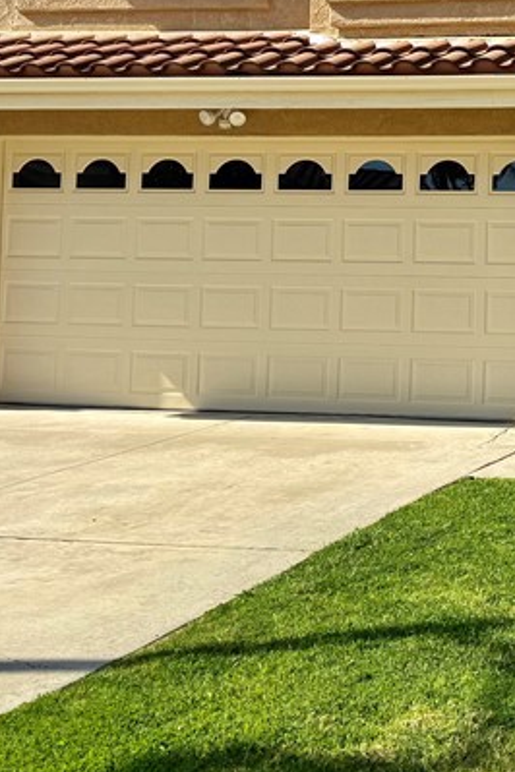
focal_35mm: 64
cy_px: 203
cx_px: 705
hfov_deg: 19.3
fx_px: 1373
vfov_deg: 30.9
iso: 80
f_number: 1.78
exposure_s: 1/3597
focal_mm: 6.76
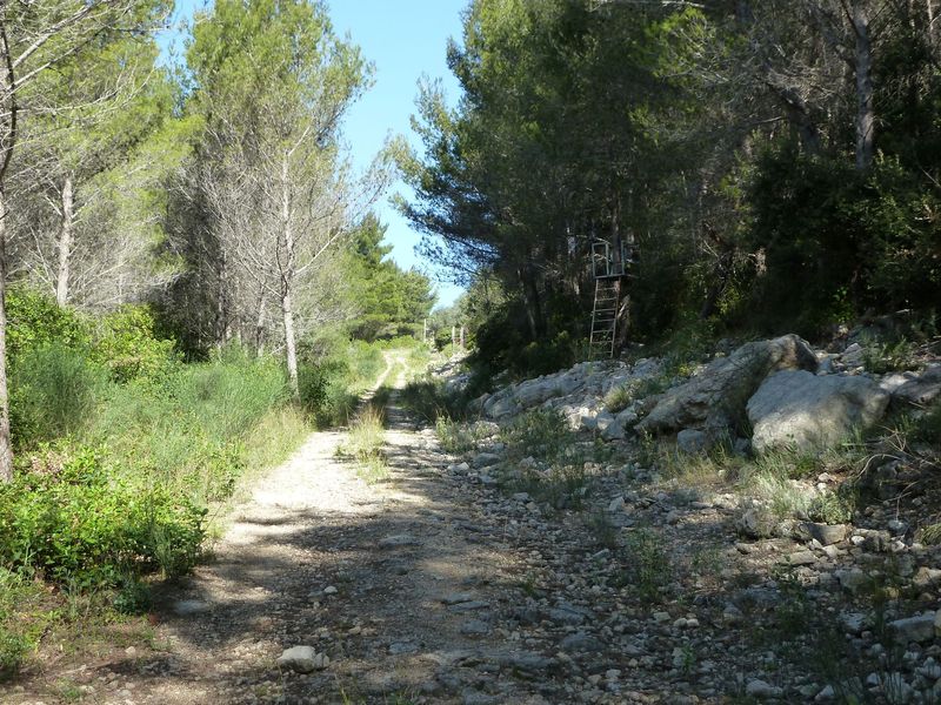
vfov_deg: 28.0
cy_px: 352
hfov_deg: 36.8
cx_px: 470
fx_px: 1414
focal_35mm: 52
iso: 125
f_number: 3.8
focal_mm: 8.5
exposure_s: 1/200
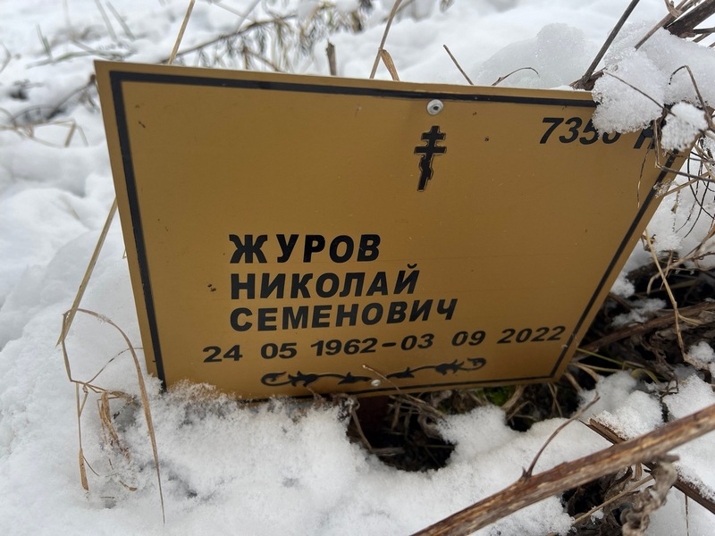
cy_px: 268
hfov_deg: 67.3
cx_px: 358
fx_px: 537
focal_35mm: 26
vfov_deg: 53.1
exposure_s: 1/171
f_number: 1.5
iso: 40
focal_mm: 5.7
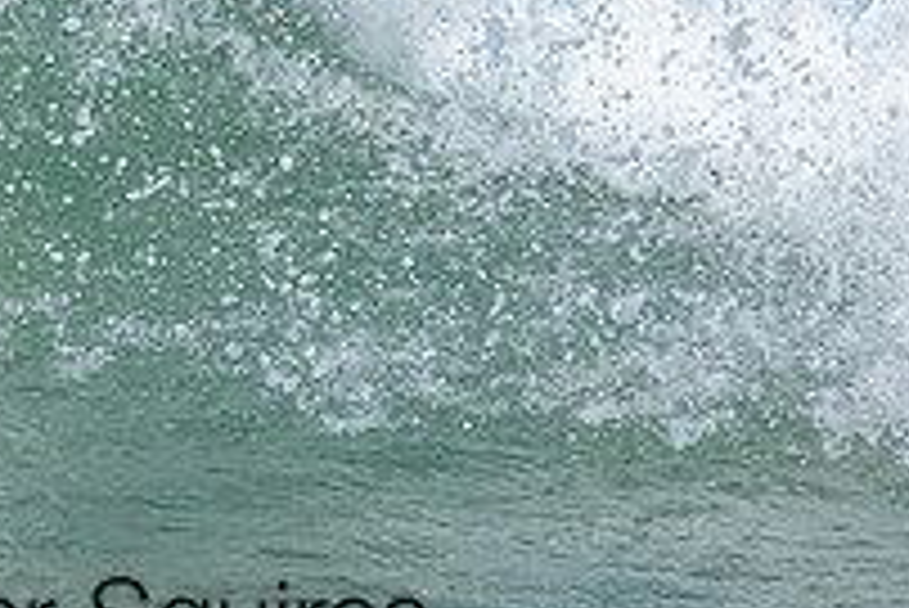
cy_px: -179
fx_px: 79541
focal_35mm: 3148
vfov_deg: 0.4
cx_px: 316
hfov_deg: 0.7
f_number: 6.3
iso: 200
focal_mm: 800
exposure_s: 1/2000
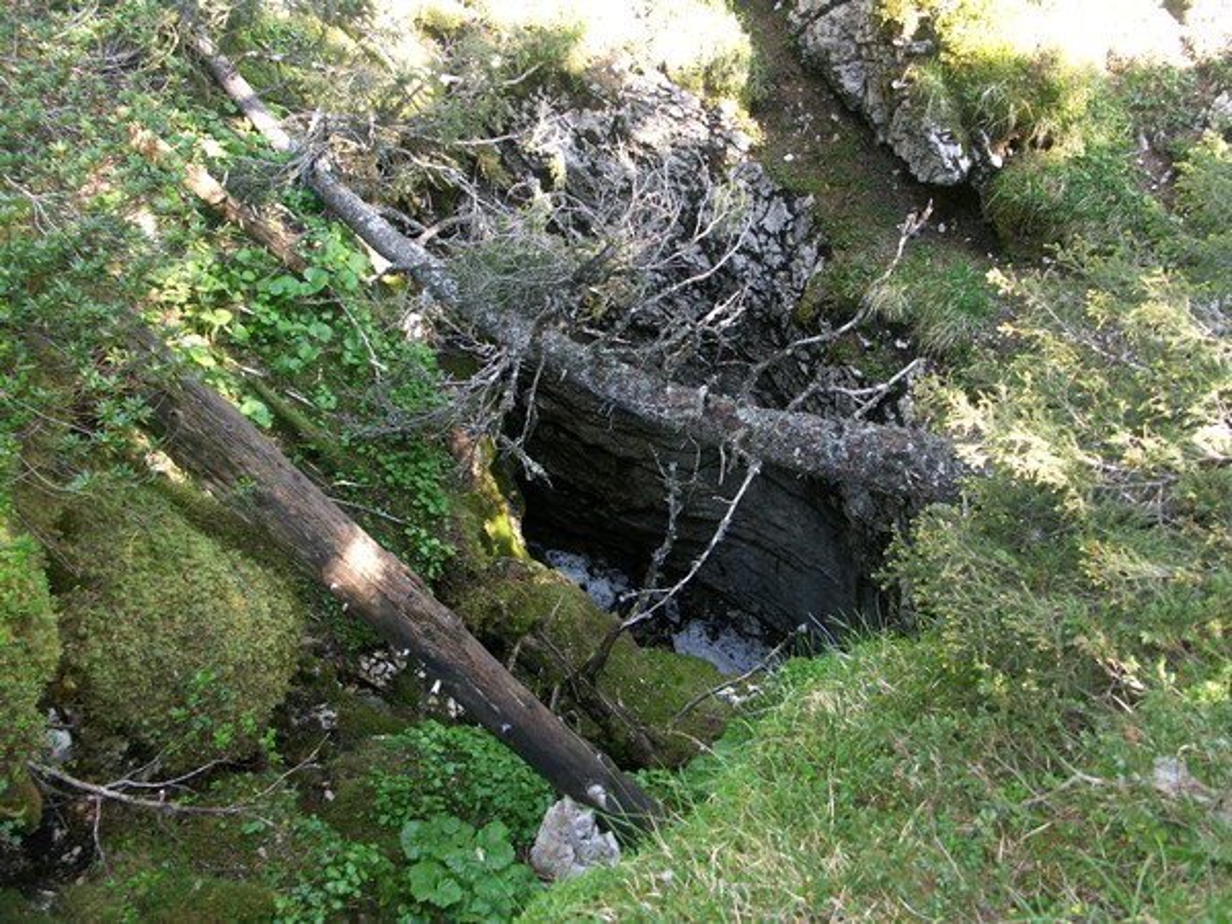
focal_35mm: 35
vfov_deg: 40.7
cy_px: 462
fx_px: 1246
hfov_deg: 52.6
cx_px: 616
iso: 100
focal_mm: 8.91
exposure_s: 1/50
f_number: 2.8
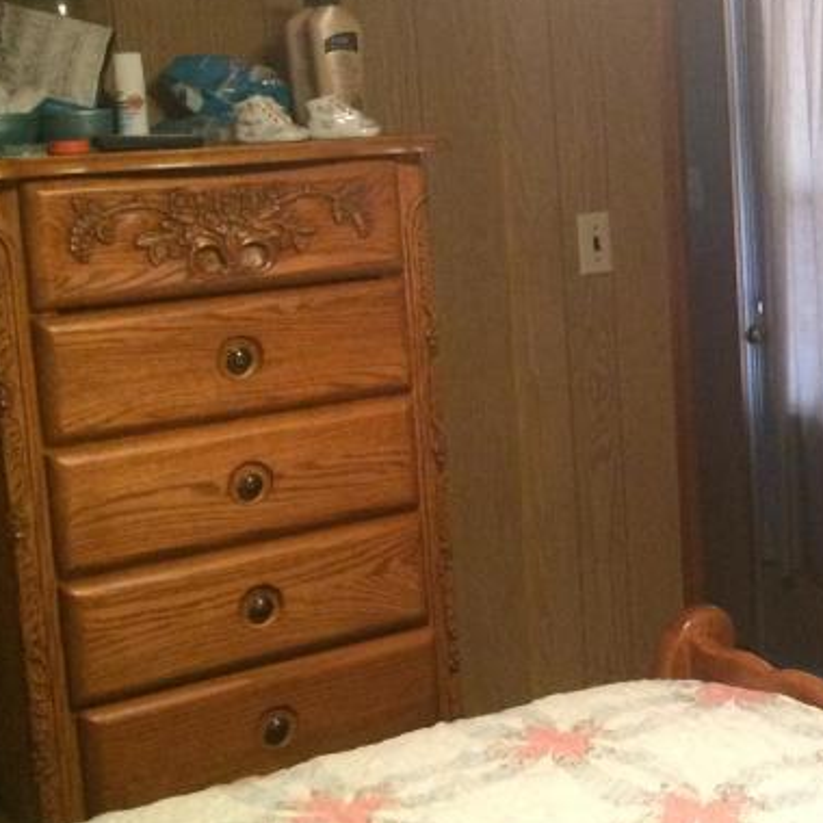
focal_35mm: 69
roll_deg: +1.0
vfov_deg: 24.9
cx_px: 955
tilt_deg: -6.7
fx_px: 1856
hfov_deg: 23.2
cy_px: 297
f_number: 2.2
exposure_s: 1/30
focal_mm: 4.15
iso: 250
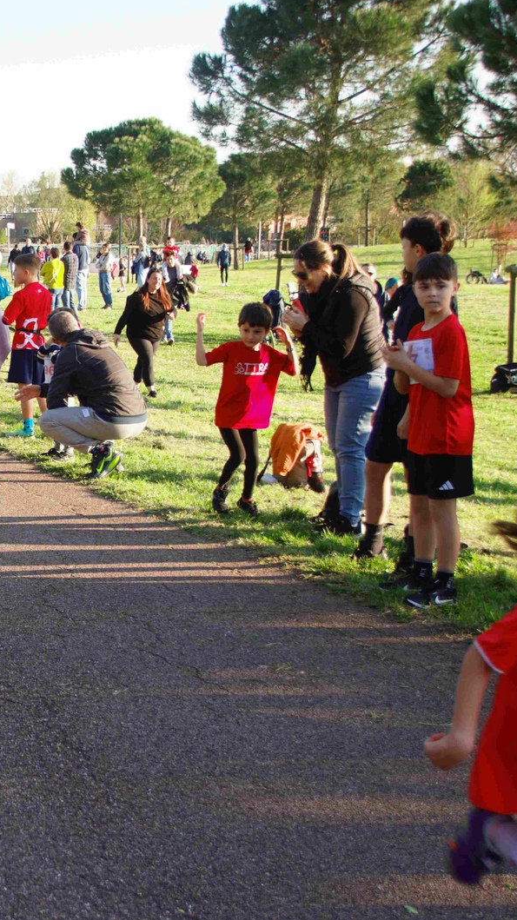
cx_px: -47
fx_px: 1390
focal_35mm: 57
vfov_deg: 36.6
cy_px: 458
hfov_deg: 20.1
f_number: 4
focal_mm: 24
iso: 200
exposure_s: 1/320
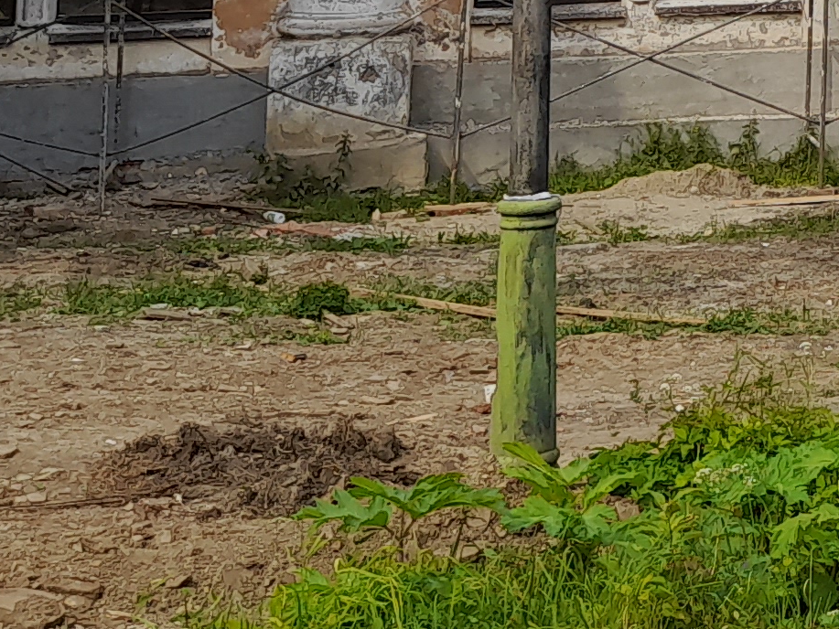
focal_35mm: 109
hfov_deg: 16.2
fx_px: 2642
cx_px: 1336
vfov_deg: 12.4
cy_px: -527
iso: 20
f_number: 2
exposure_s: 1/736
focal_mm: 4.6
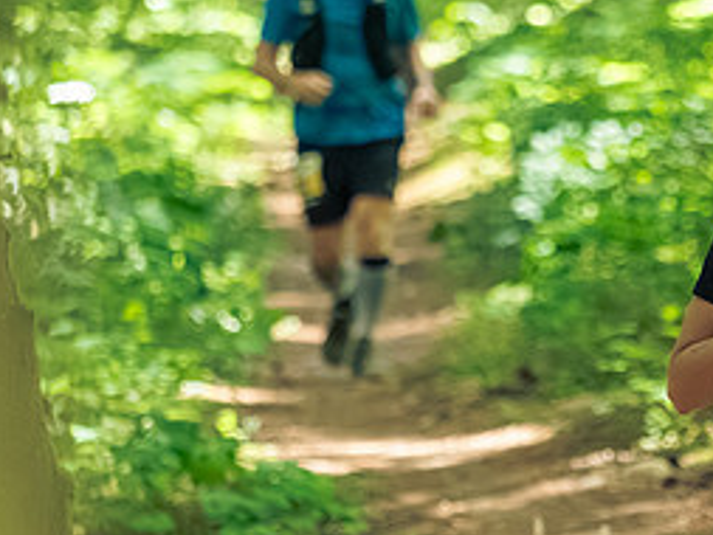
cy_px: 269
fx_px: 14178
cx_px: 620
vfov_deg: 2.2
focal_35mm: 688
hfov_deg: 2.9
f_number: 2.8
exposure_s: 1/800
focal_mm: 150
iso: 5000
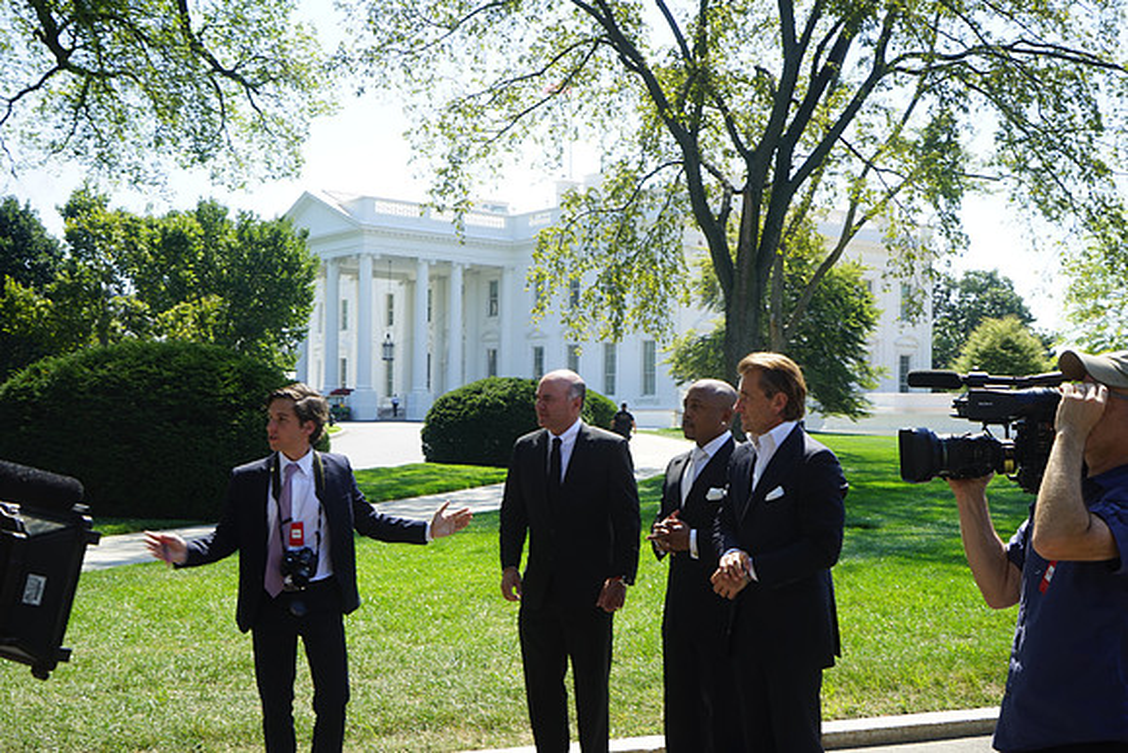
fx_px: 1285
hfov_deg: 47.4
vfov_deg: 32.6
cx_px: 564
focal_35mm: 41
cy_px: 376
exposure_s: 1/80
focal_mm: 41
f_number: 9
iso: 100
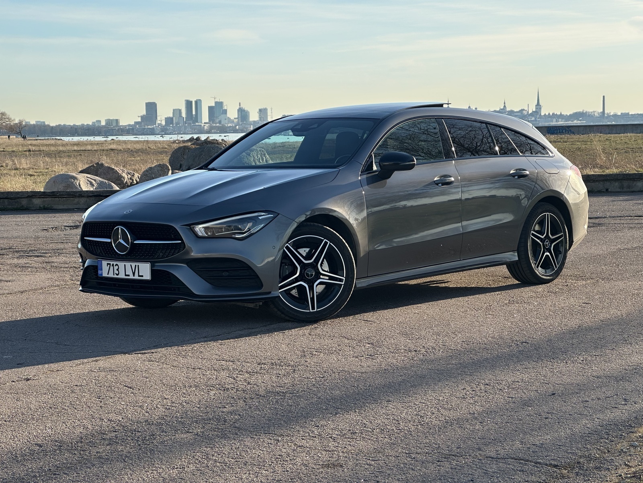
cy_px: 242
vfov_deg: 19.1
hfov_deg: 25.3
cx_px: 322
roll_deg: +1.2
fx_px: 1430
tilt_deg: -4.0
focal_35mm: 77
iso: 32
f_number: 2.8
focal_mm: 9
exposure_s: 1/595
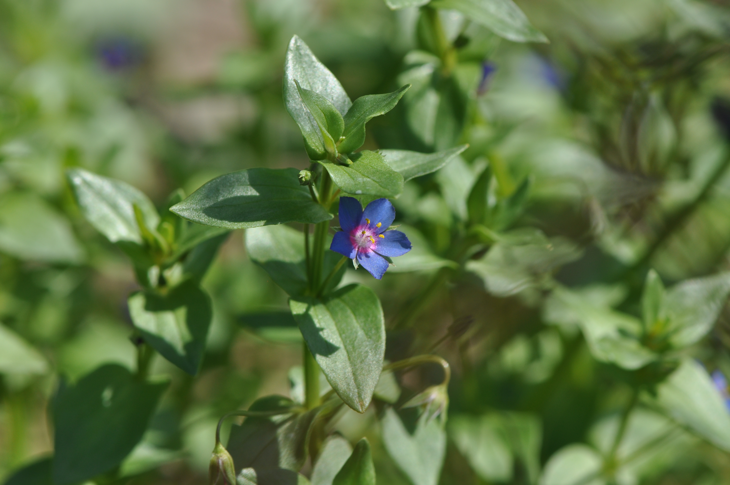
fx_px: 3190
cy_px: 242
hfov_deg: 13.1
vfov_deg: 8.7
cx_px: 365
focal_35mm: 158
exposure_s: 1/400
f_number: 8
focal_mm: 105
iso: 200
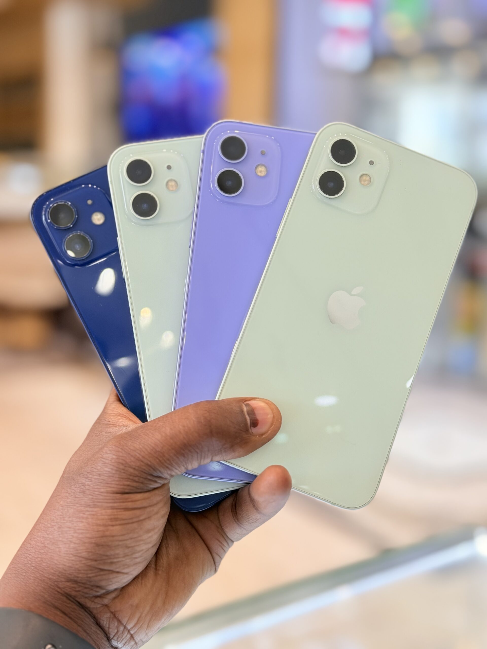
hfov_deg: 30.3
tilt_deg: -8.5
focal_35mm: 48
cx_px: 244
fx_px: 900
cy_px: 324
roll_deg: -1.4
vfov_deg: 39.7
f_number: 1.78
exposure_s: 1/100
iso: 50
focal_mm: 6.76
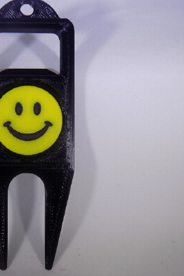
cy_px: 138
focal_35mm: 48
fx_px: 368
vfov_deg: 41.1
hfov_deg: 27.2
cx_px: 21
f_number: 3.4
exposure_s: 1/400
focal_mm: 6.1
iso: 80
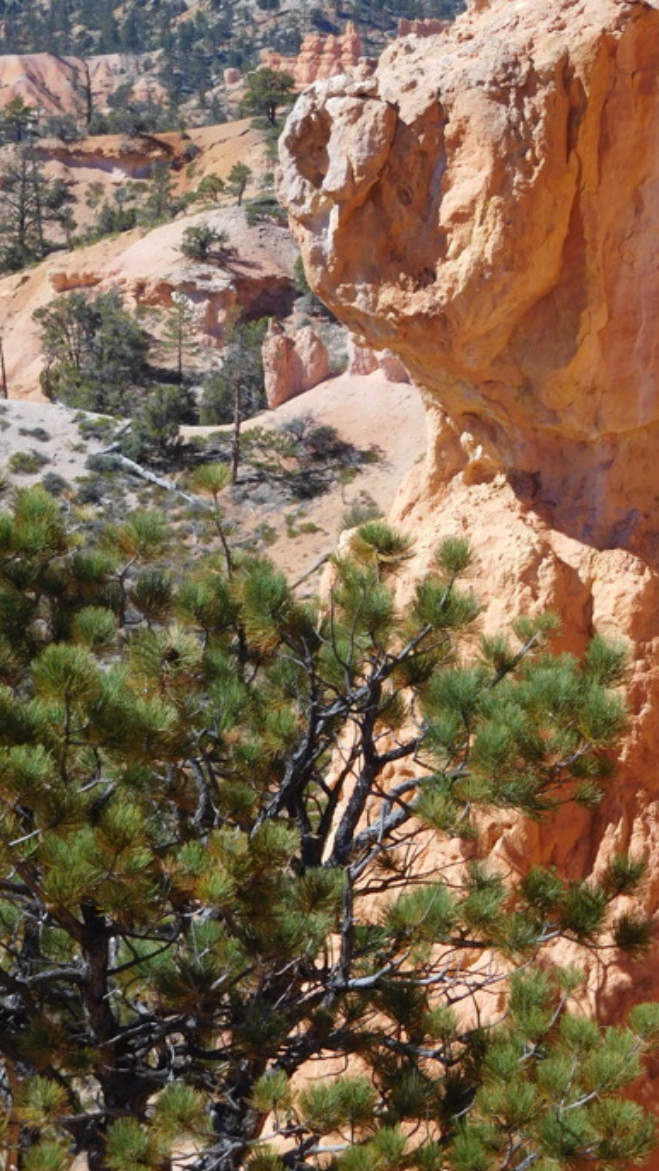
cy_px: 492
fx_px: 3944
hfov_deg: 9.5
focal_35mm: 127
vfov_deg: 16.9
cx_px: 505
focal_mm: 17.8
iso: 125
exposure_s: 1/640
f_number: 4.8
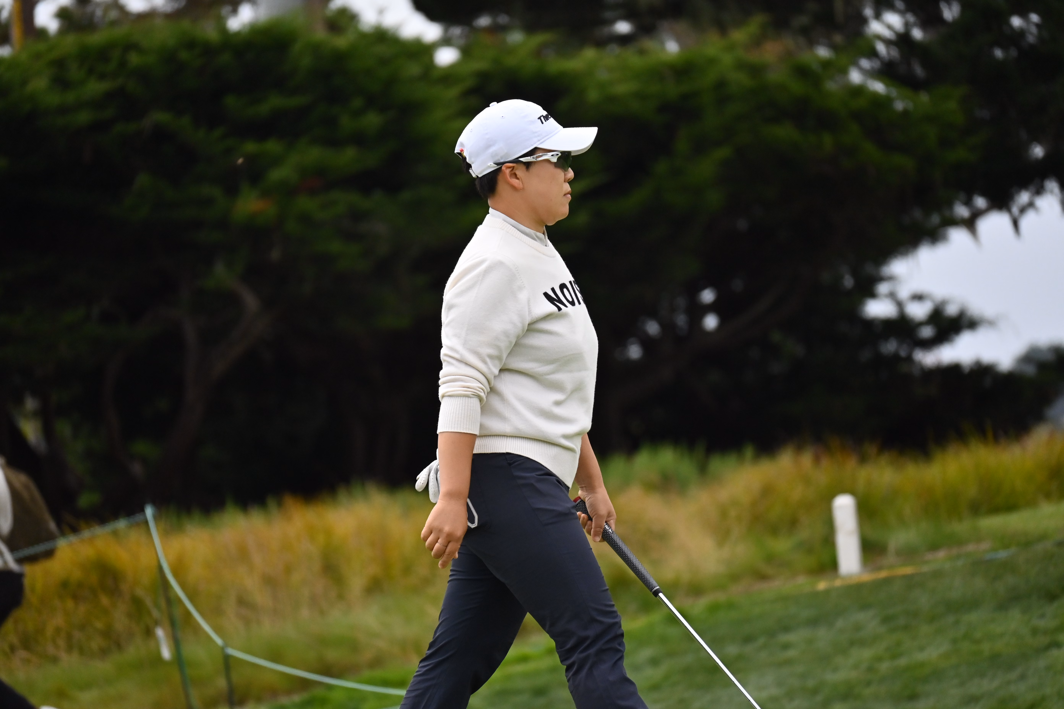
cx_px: 532
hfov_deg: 5.5
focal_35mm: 375
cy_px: 354
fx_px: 11082
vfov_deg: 3.7
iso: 1000
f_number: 6.3
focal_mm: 250
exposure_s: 1/4000
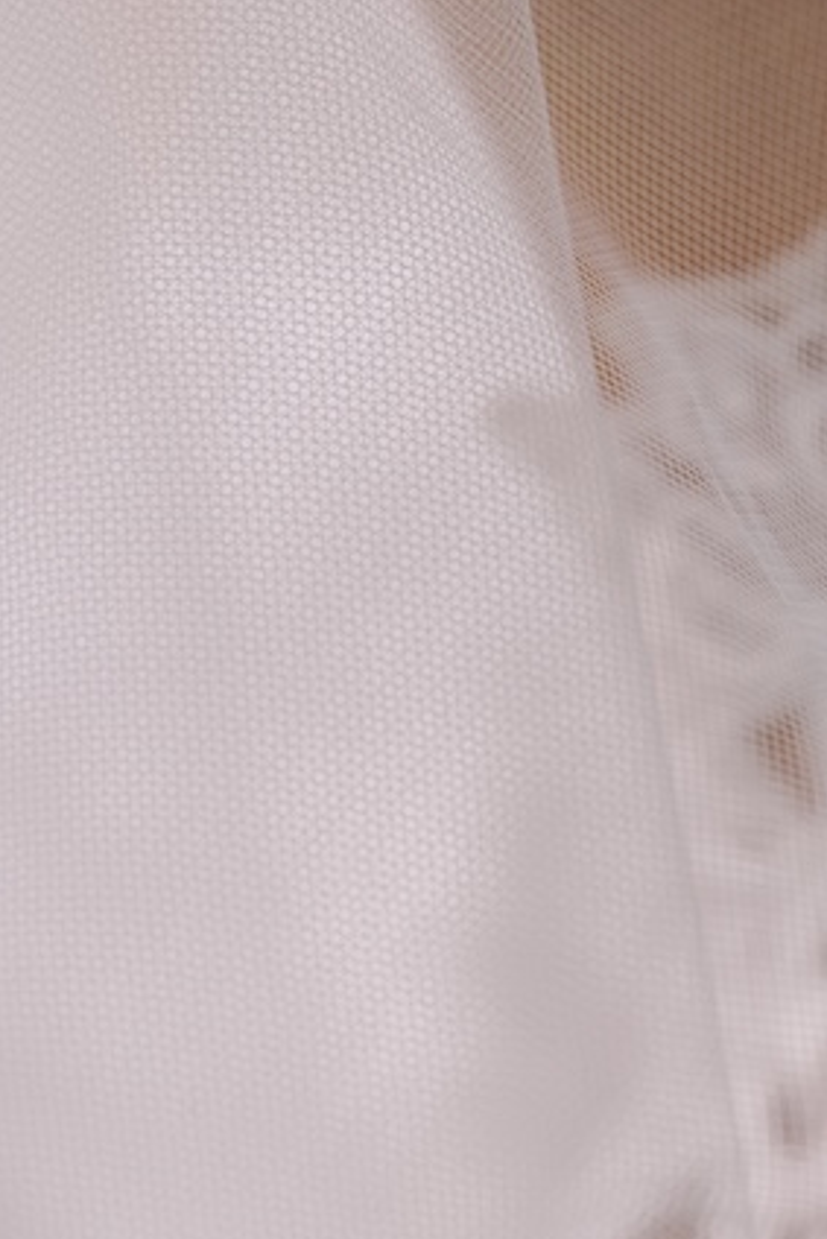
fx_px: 11361
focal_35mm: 330
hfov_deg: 4.1
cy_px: -73
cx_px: 1515
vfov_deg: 6.2
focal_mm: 70
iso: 125
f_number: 2.8
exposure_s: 1/640
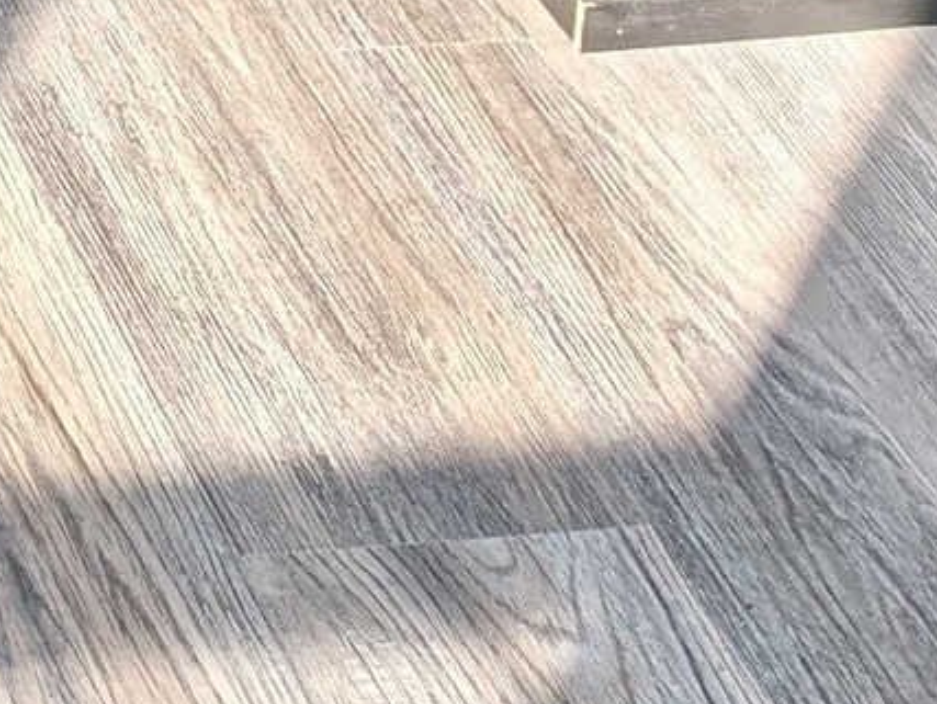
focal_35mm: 172
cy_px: -1601
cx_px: -1415
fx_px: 4660
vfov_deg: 7.4
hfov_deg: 9.9
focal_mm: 6.9
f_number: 1.68
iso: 22
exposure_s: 1/115
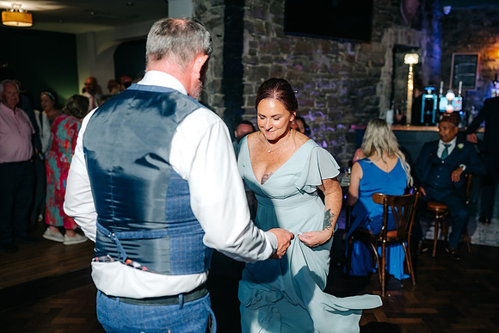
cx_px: 250
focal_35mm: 35
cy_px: 166
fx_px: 485
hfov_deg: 54.4
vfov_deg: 37.9
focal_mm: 35
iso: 400
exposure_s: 1/200
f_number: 2.2
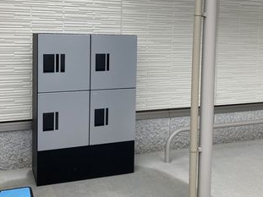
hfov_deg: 42.1
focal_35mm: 45
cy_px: 59
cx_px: 136
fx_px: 342
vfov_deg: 31.8
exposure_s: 1/585
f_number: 1.8
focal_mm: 3.99
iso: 20
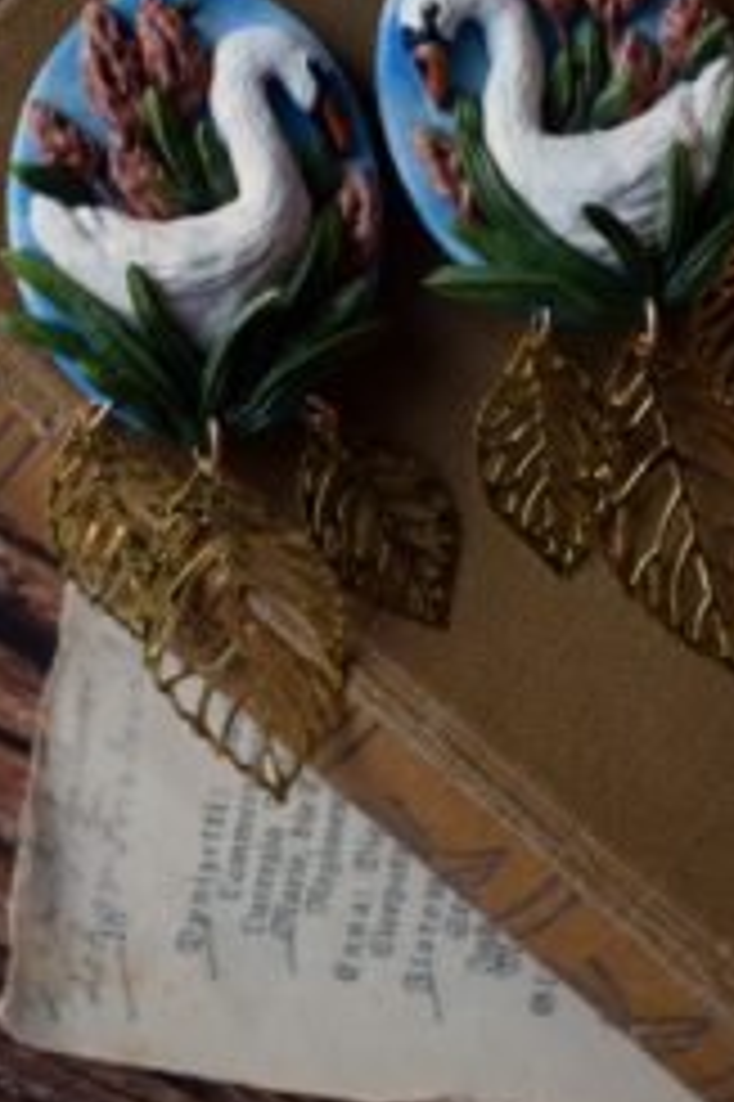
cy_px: 297
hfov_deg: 13.9
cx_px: 367
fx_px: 3001
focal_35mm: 98
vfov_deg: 20.7
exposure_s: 1/60
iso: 1250
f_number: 5
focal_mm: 40
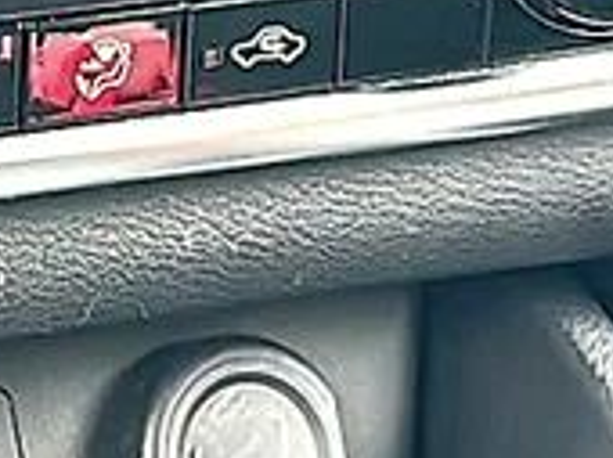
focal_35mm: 169
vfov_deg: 8.7
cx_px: -238
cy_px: -81
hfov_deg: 11.3
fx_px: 2989
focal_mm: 6.86
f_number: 1.78
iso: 125
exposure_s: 1/83
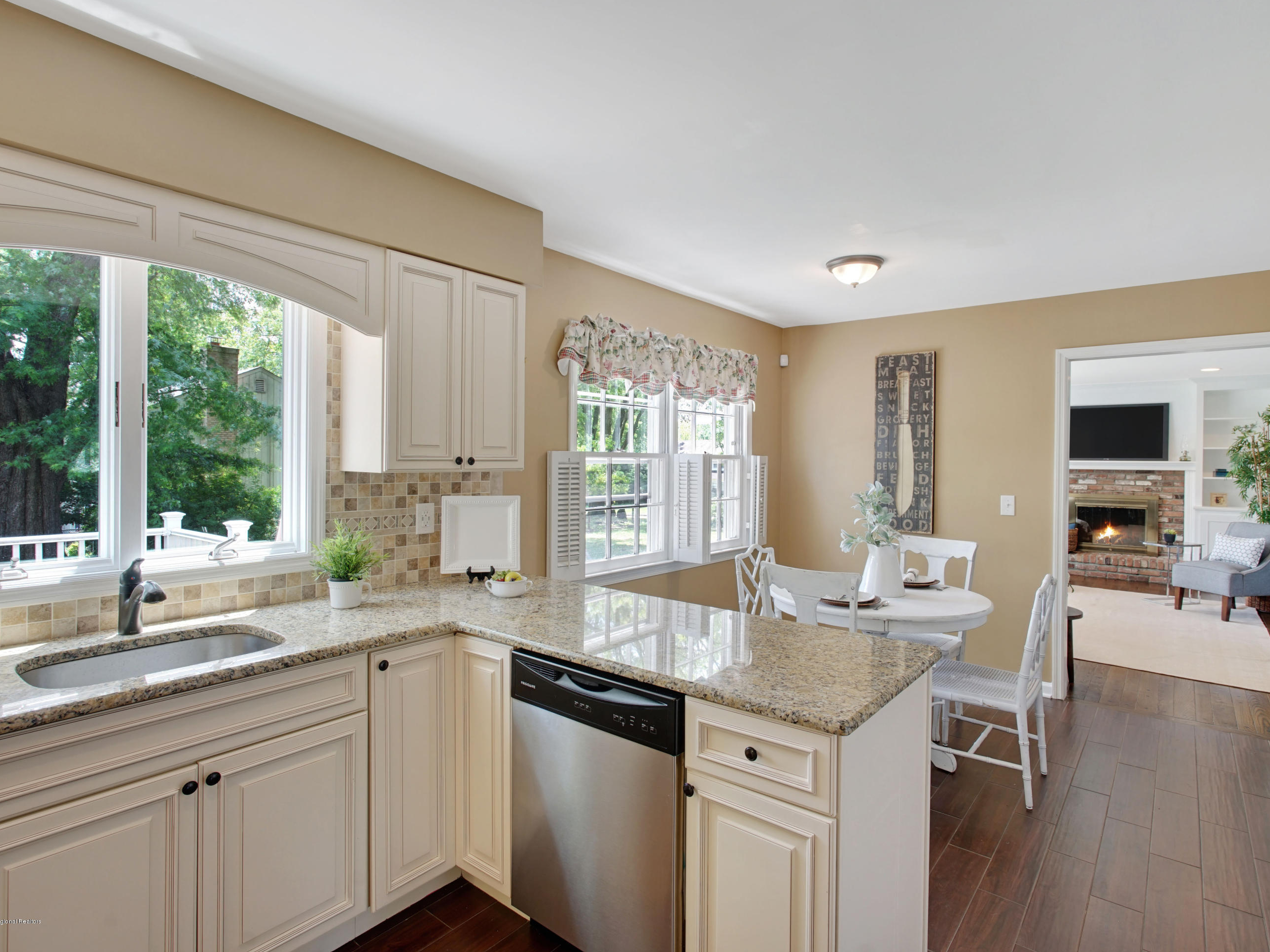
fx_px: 660
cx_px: 663
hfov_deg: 87.7
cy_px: 457
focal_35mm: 18
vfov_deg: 71.6
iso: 400
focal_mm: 16
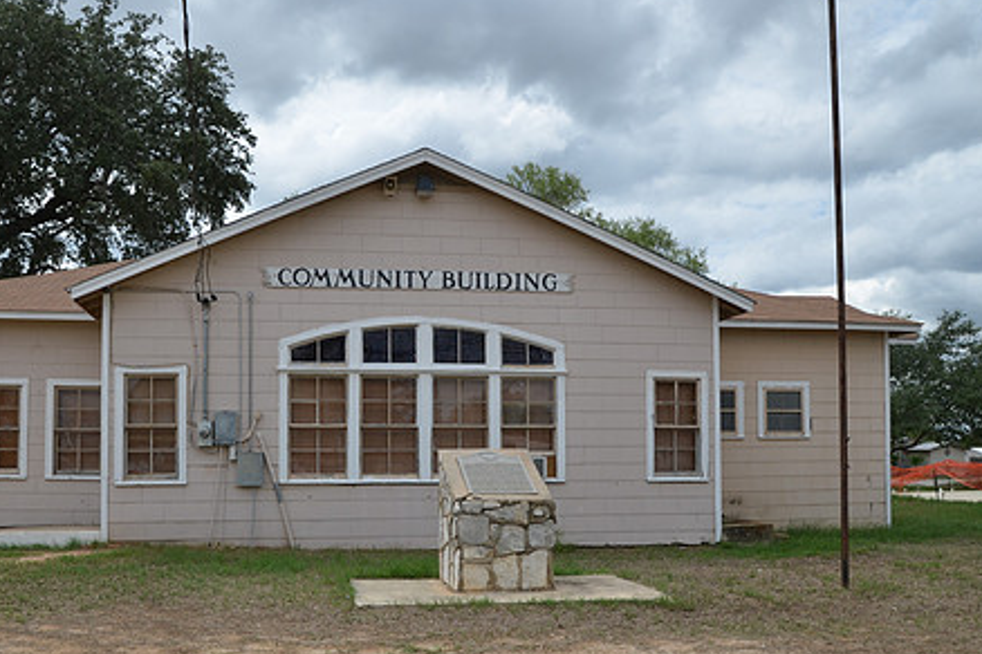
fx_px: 918
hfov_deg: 56.2
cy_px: 417
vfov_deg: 38.9
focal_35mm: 34
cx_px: 444
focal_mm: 17
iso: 200
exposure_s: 1/200
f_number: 7.1
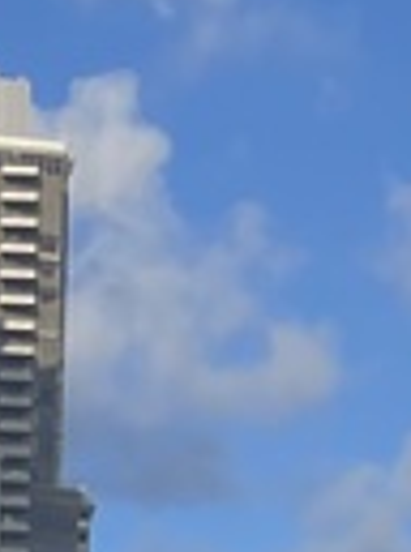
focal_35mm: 207
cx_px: -64
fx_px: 3293
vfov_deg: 7.4
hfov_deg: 7.1
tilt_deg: -12.3
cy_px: 2097
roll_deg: +0.3
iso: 32
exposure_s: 1/2564
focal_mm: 4.2
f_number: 1.6
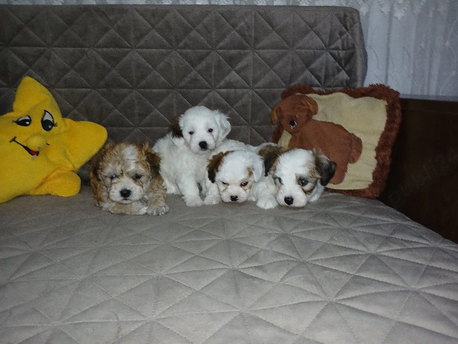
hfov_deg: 67.3
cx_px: 229
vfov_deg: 53.1
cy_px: 172
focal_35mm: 26
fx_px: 344
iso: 200
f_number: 1.8
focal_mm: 3.98
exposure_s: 1/50.3
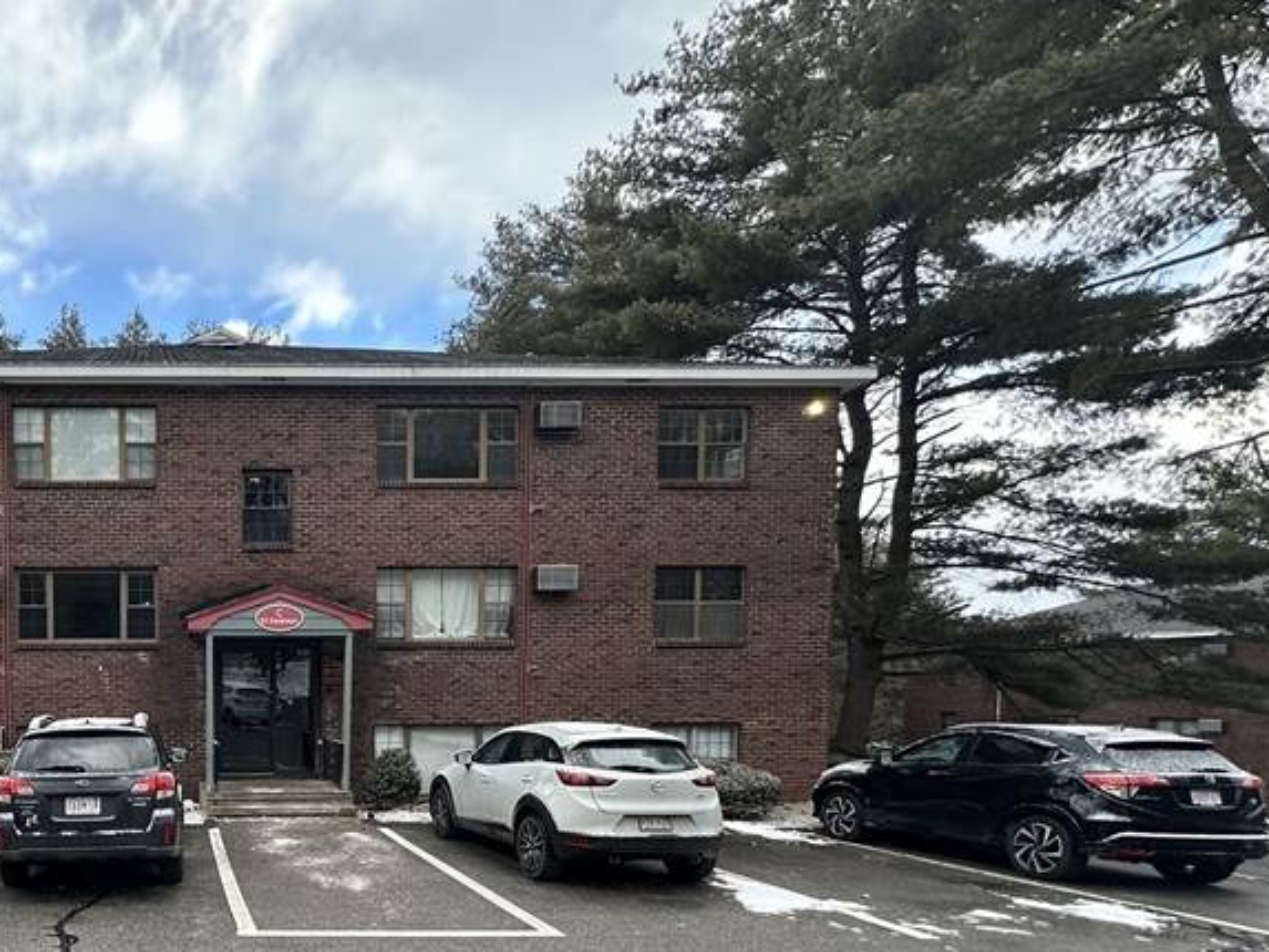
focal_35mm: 25
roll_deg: +0.6
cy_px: 744
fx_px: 917
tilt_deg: -4.2
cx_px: 164
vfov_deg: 51.9
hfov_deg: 60.5
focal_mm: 2.22
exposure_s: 1/131
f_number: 2.2
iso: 40
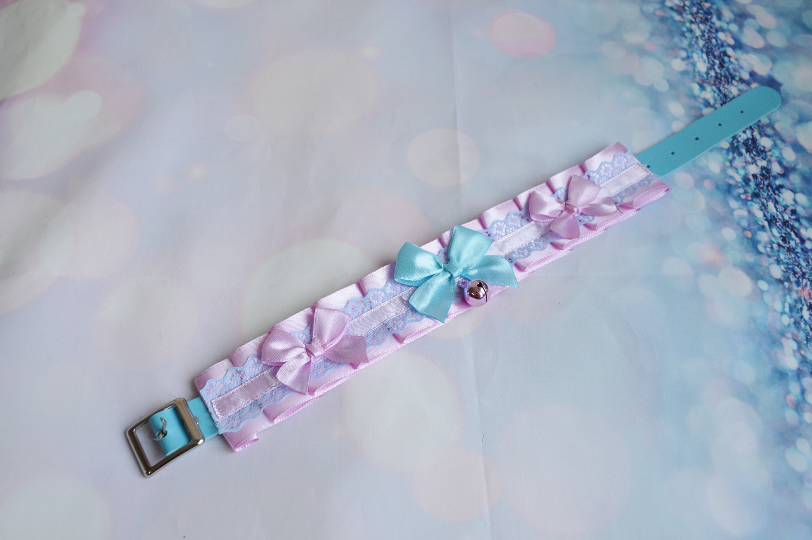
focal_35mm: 34
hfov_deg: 55.2
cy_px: 270
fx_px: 777
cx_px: 406
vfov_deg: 38.3
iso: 400
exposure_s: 1/125
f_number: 5.6
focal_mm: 23
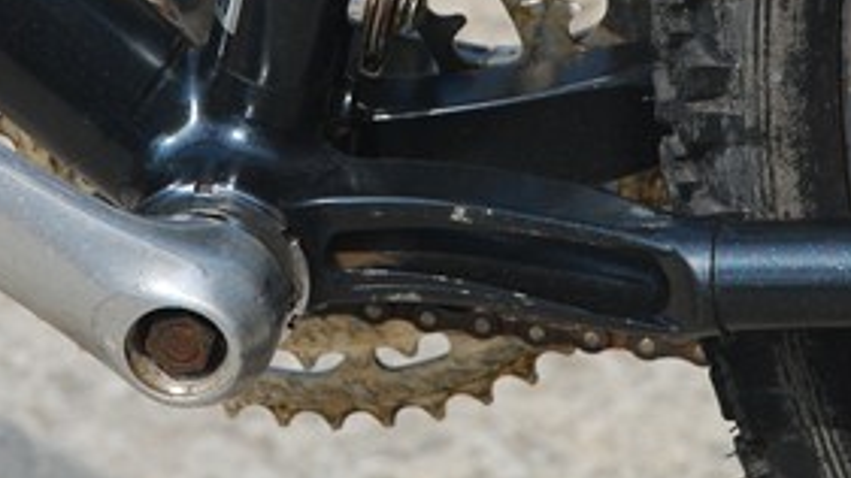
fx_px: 9522
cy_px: -42
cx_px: 303
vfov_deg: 2.9
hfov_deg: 5.1
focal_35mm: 422
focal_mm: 112
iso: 250
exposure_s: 1/640
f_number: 8
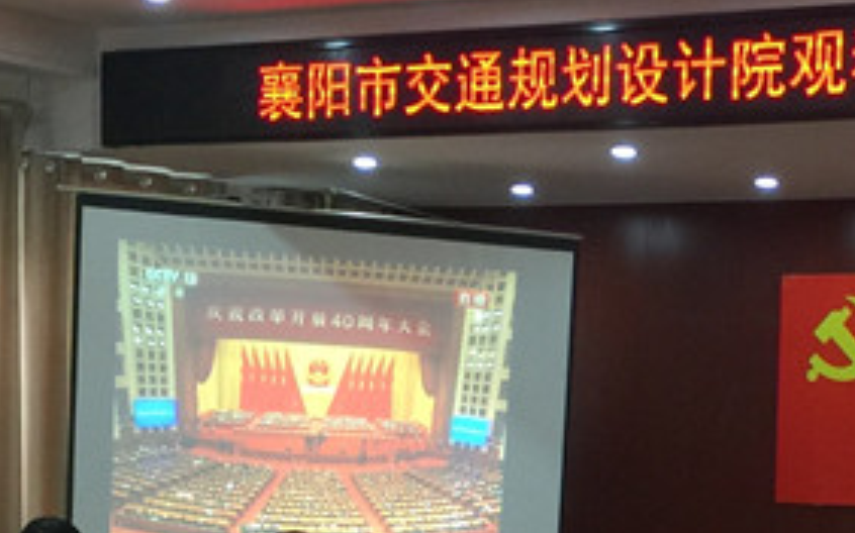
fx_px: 2539
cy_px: 645
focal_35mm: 109
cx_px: 806
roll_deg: -4.2
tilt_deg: -4.5
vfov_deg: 11.7
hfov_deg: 18.7
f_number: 2.2
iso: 50
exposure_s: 1/30
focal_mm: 4.15
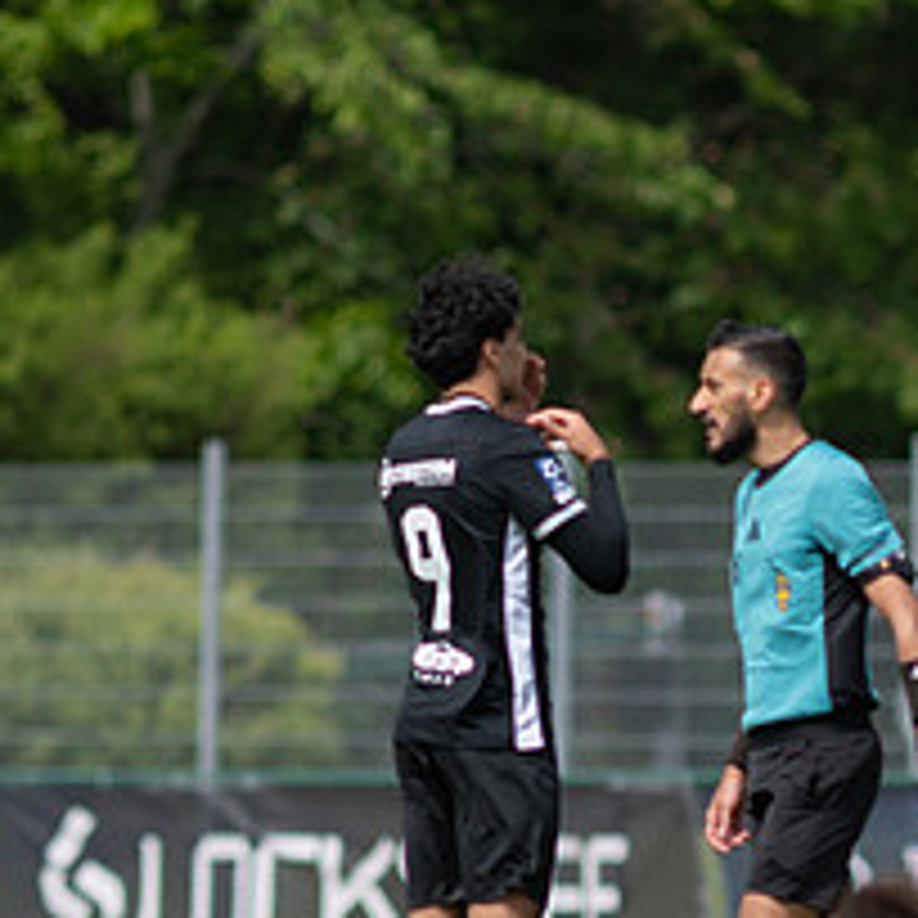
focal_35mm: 1089
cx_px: 850
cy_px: 830
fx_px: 32674
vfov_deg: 1.6
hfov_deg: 1.6
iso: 110
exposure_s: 1/2000
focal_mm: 300
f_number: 3.2
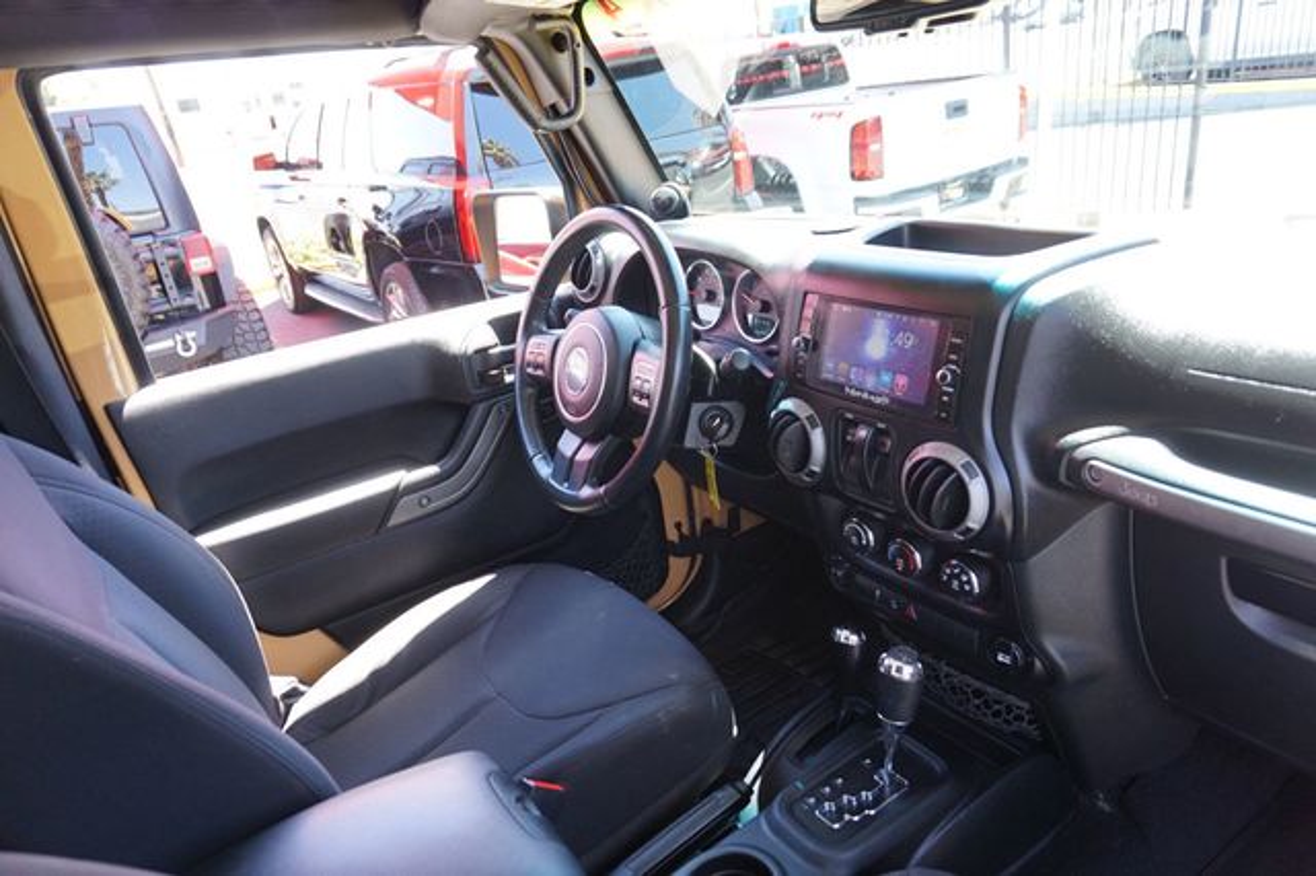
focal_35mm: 24
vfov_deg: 53.1
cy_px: 438
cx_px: 658
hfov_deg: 73.8
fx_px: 877
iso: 250
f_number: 4
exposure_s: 1/60
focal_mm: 16
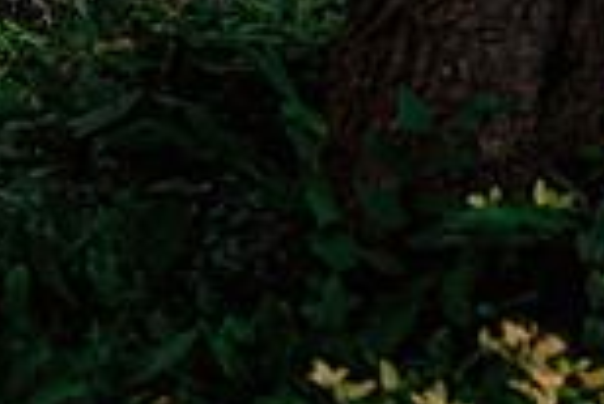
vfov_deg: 4.4
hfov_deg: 6.4
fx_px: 5256
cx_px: -459
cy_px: -226
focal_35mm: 313
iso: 800
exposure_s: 1/250
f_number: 2.8
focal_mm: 55
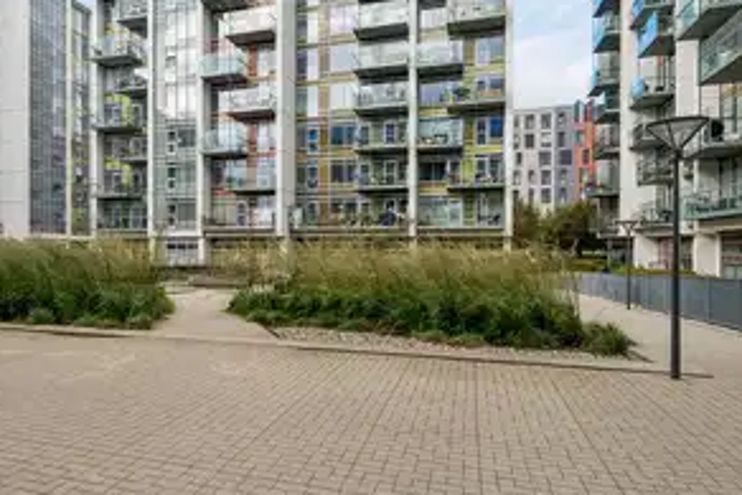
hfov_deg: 75.3
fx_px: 474
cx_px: 302
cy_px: 178
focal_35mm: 23
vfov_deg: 54.4
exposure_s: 1/640
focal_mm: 16
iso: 400
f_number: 7.1
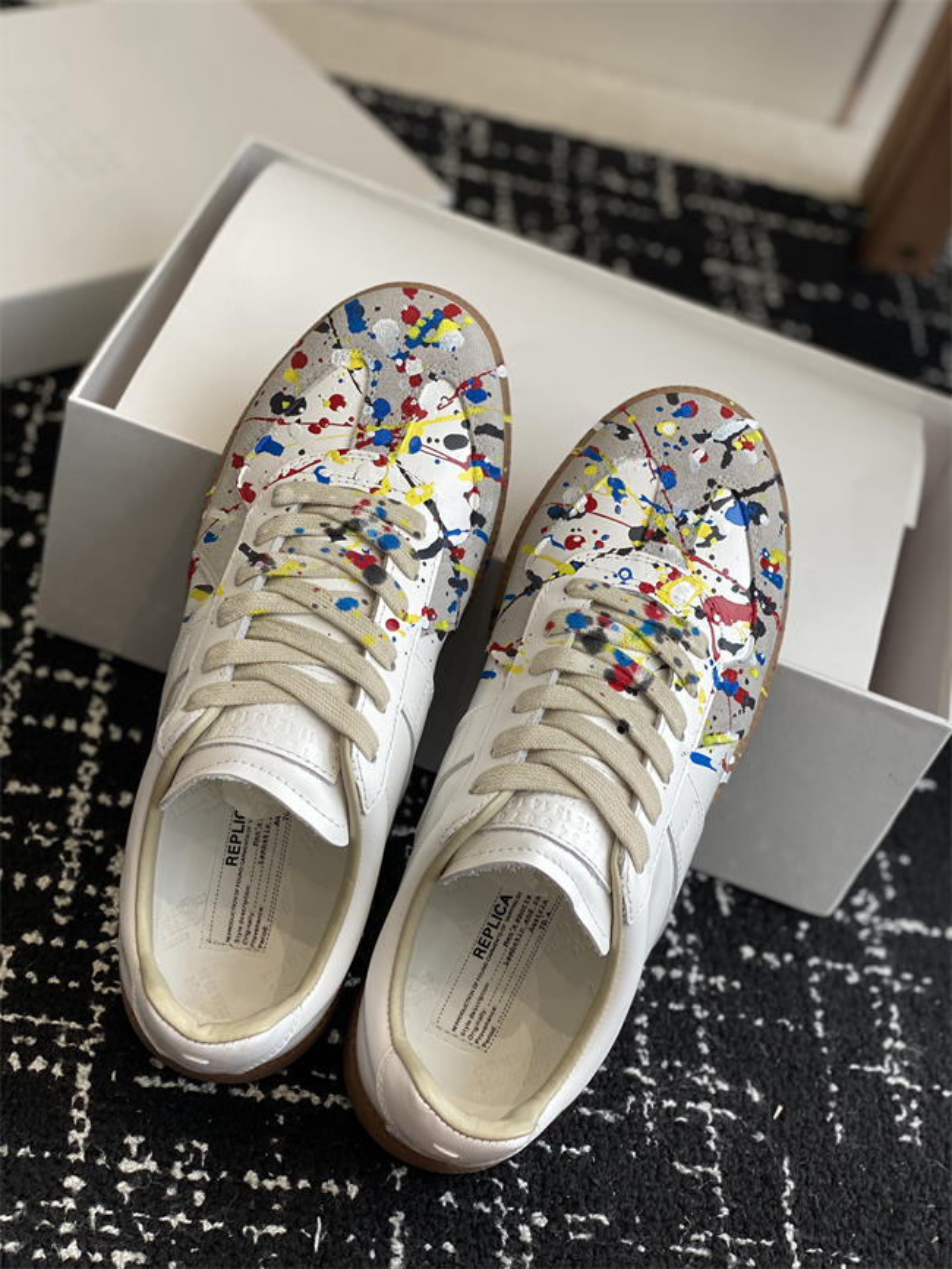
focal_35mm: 52
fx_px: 1906
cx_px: 476
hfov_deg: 28.0
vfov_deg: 36.8
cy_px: 634
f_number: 2
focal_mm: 6
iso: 20
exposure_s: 1/122
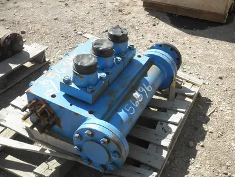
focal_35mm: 44
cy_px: 88
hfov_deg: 42.9
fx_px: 299
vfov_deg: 32.9
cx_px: 118
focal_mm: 7.9
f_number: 3.4
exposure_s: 1/500
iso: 64
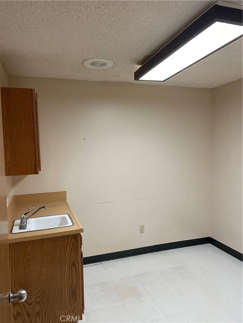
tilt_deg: -3.2
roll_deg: +1.0
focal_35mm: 26
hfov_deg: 53.1
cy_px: 162
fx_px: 243
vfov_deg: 67.3
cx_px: 122
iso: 125
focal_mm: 4.2
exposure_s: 1/60
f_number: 1.6
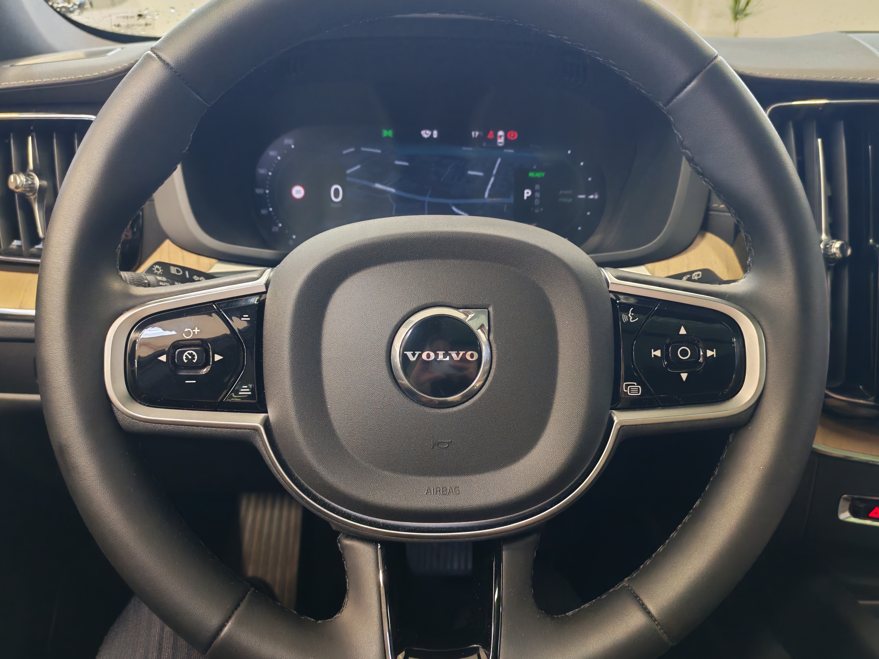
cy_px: 330
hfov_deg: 58.4
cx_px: 440
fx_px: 787
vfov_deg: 45.4
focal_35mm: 31
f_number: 1.9
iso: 1506
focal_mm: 6.12
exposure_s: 1/50
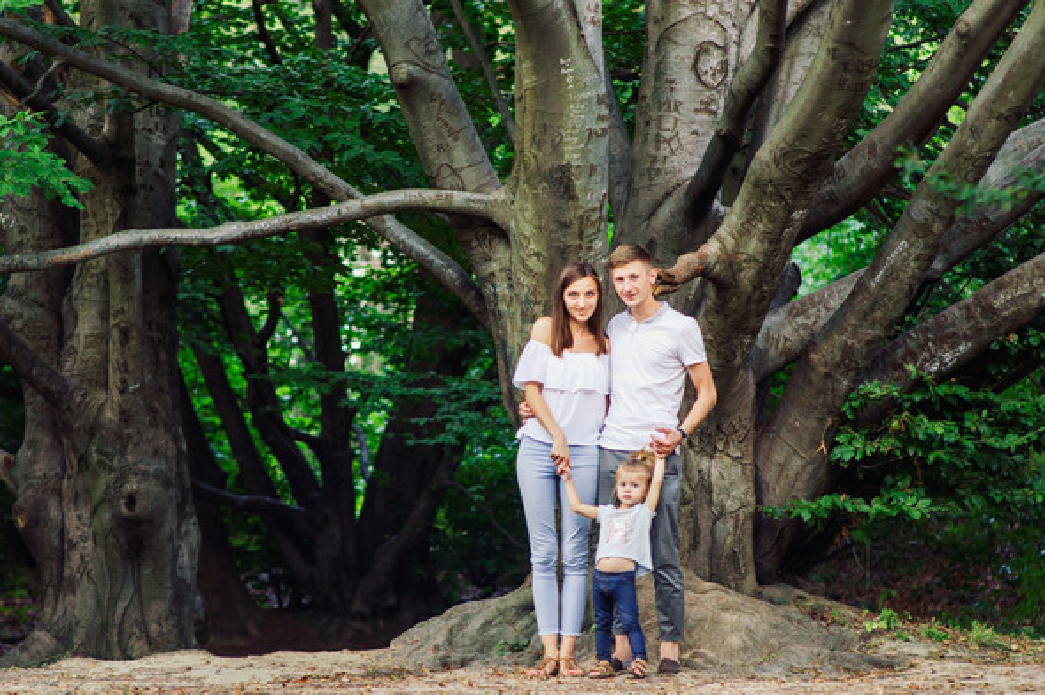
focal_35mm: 128
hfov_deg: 16.1
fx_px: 3697
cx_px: 522
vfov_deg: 10.7
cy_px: 348
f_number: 2.8
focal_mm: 85
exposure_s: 1/250
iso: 200
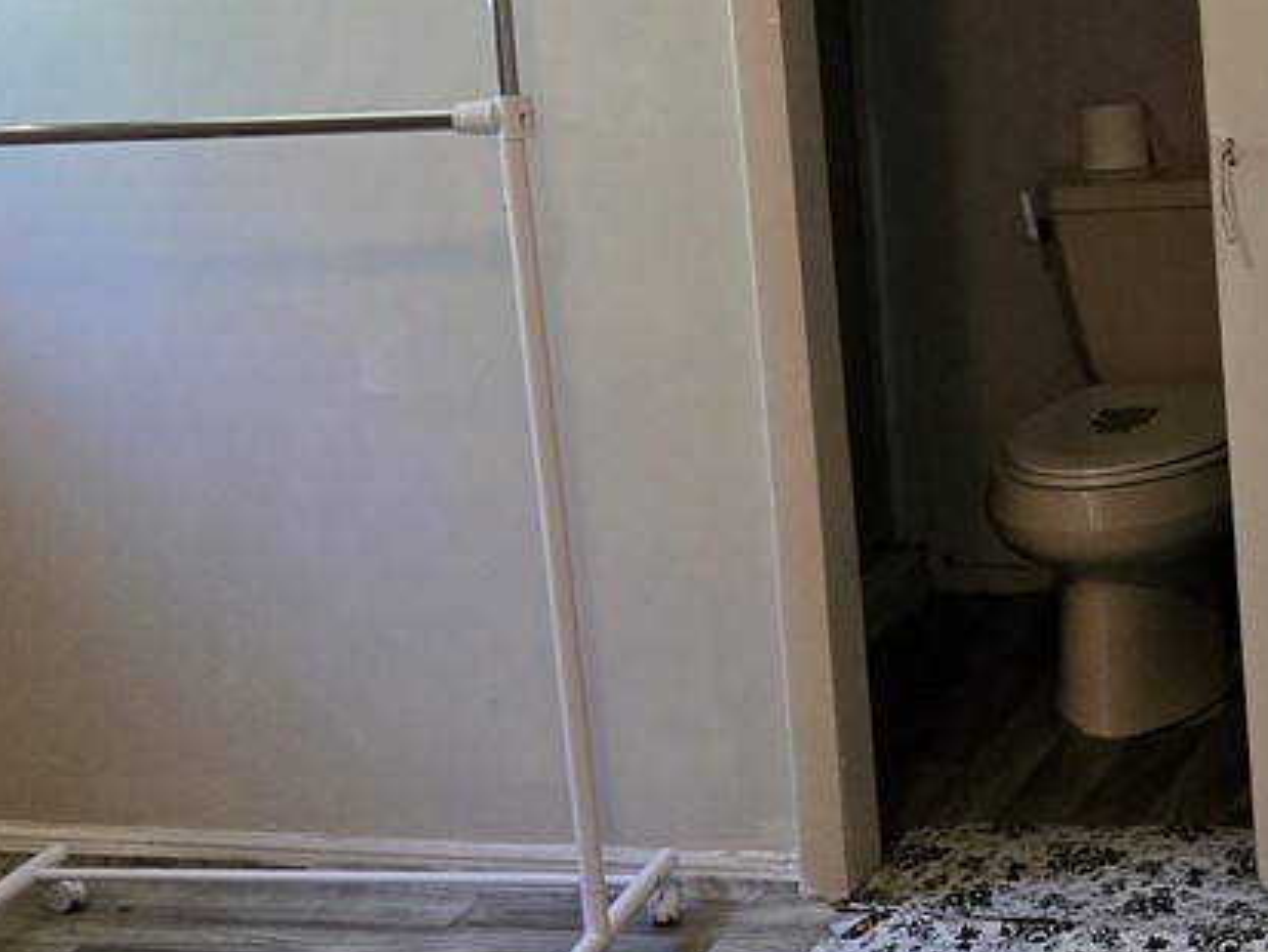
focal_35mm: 89
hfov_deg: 21.8
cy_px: 261
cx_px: 964
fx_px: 3261
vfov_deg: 16.5
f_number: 1.8
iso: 500
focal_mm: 5.4
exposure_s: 1/120
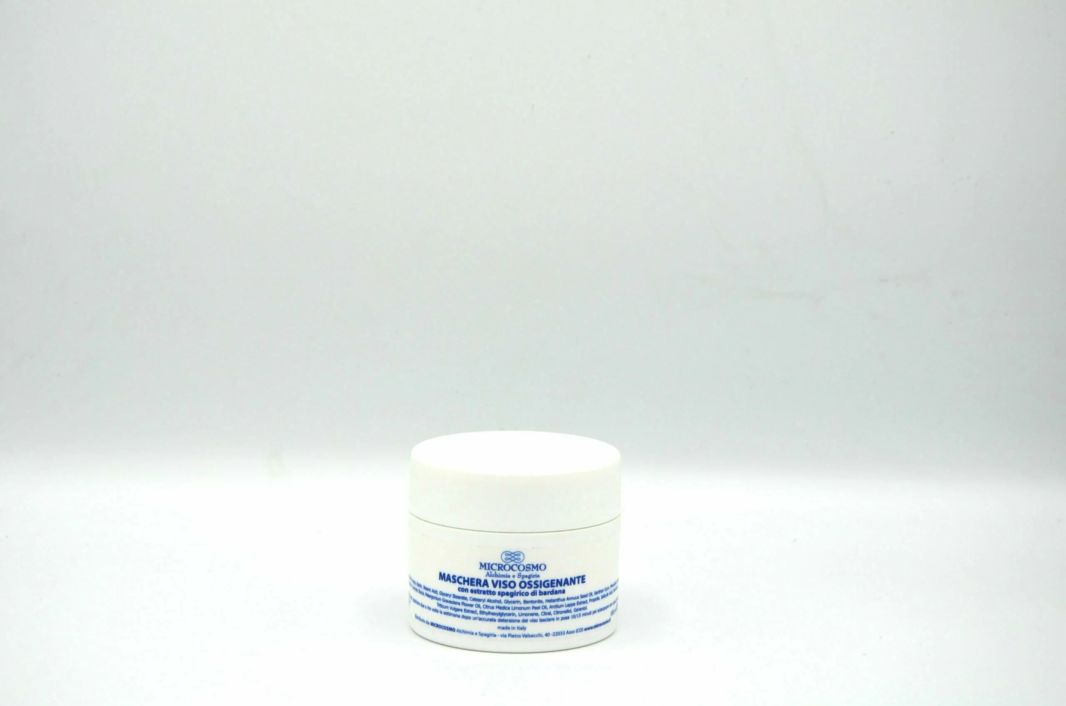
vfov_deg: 15.6
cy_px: 353
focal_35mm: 87
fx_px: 2571
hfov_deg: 23.4
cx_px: 533
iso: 125
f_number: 8
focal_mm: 58
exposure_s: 1/500
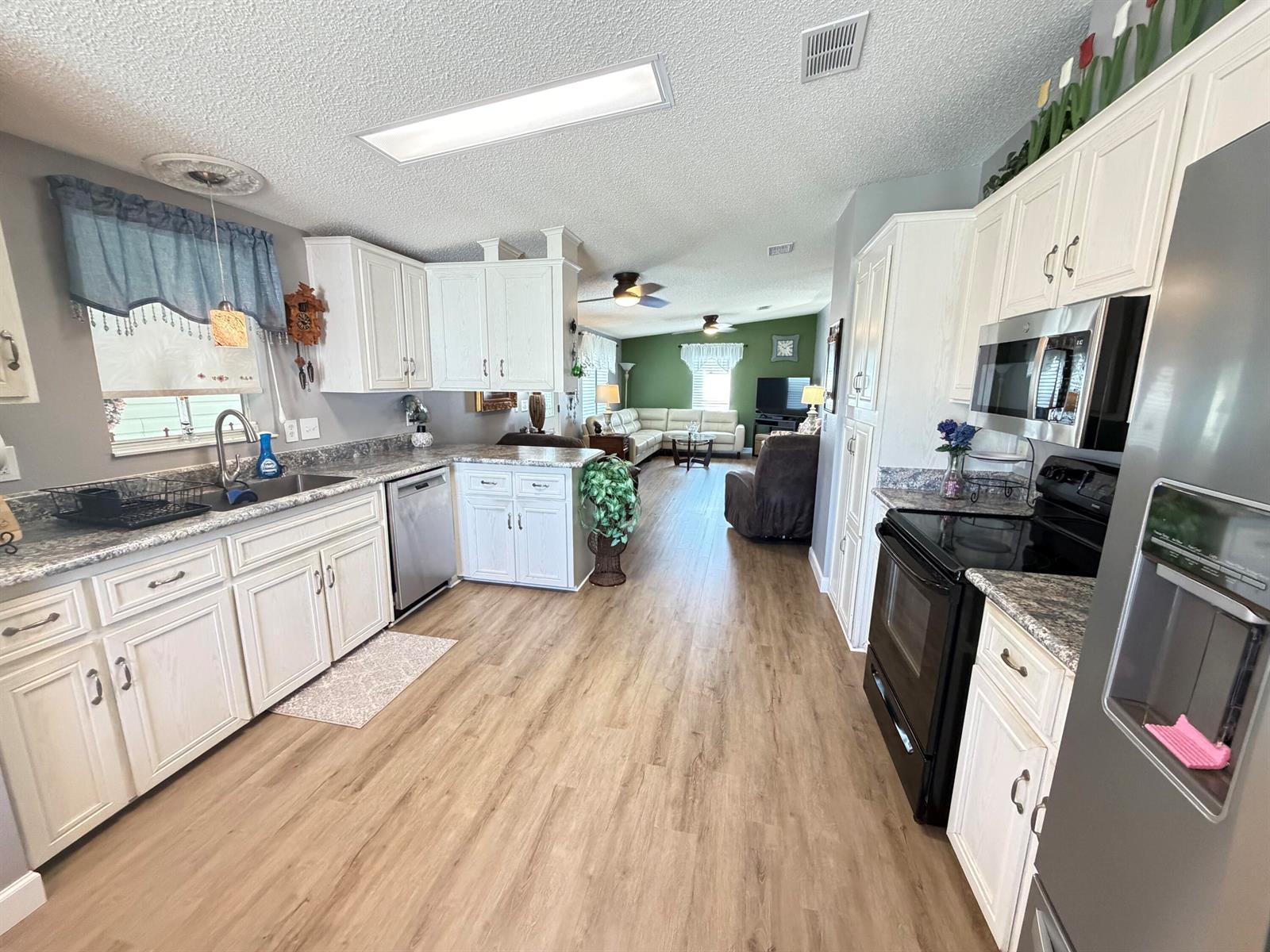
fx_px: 514
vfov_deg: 85.7
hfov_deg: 102.1
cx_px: 635
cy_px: 476
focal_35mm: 14
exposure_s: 1/60
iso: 640
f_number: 2.2
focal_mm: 2.22
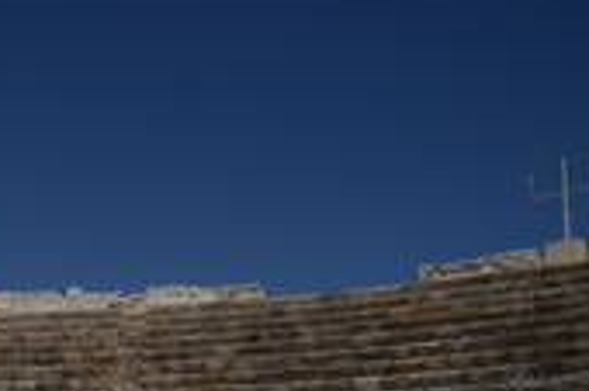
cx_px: -118
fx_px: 1013
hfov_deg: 28.3
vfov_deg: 20.4
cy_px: 479
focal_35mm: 62
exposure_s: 1/500
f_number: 11
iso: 100
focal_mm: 16
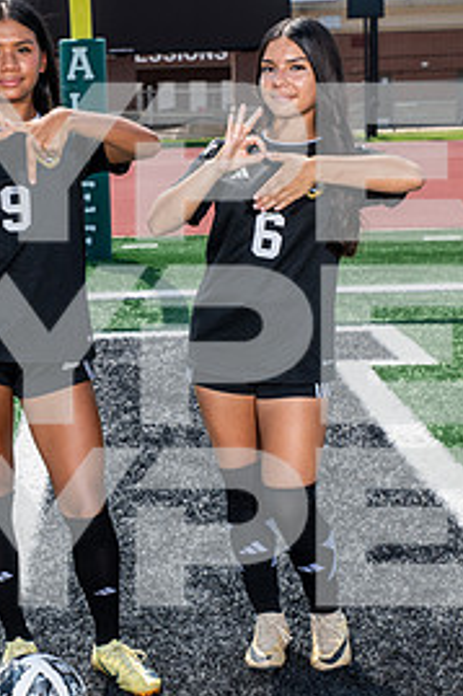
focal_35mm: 77
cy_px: 347
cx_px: 111
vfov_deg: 26.3
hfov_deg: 17.6
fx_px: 1487
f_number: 7.1
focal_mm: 46
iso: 100
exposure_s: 1/320
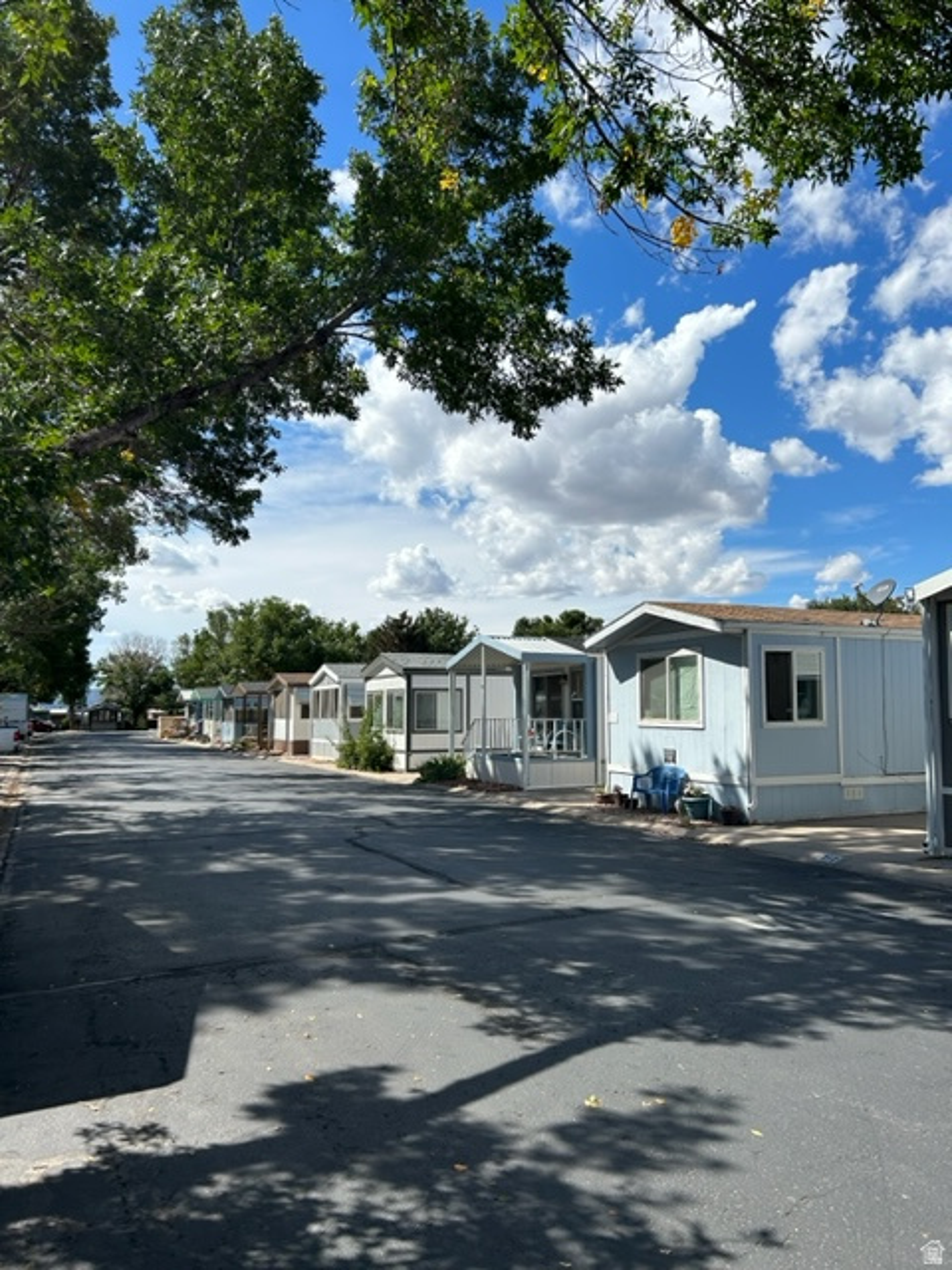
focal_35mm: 26
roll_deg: +0.0
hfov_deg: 53.1
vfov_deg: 67.3
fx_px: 953
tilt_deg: +3.2
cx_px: 476
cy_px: 635
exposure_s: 1/5319
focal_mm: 5.7
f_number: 1.5
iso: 50
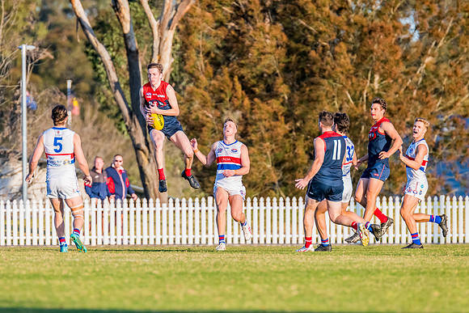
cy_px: 136
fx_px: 6964
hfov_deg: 3.9
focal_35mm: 534
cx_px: 200
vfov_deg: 2.6
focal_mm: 420
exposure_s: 1/1600
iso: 800
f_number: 6.3
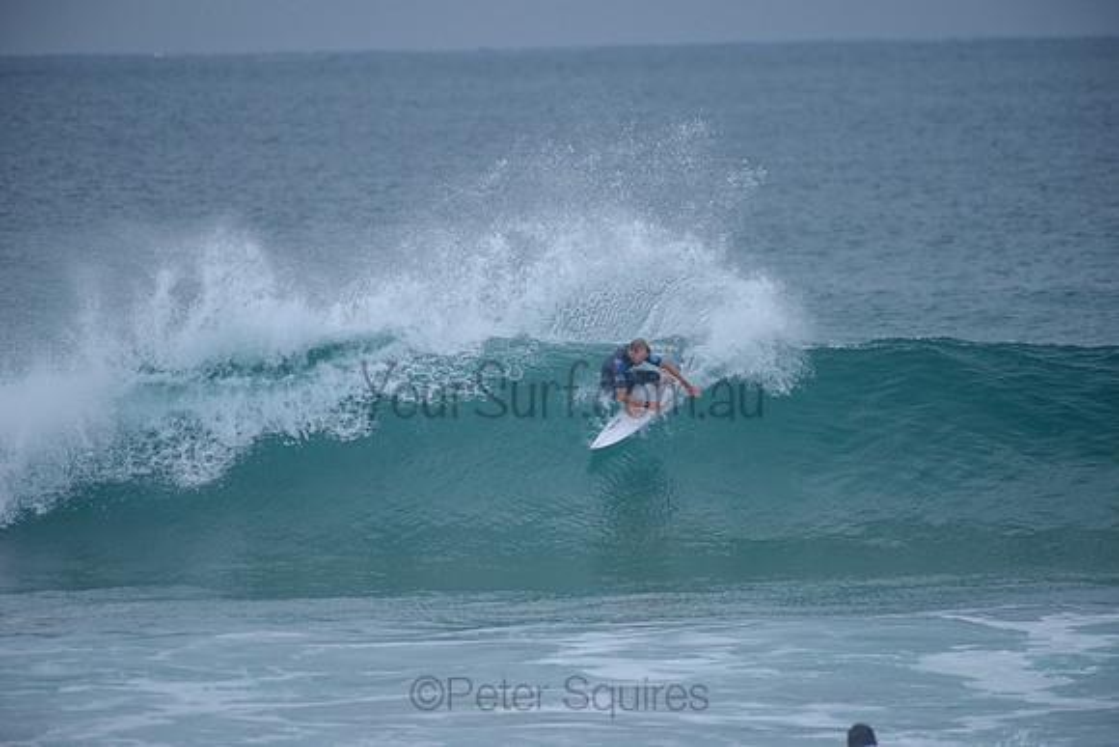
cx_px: 560
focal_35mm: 500
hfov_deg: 4.1
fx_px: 15545
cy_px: 374
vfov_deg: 2.8
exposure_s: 1/2000
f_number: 5.6
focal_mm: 500
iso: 400
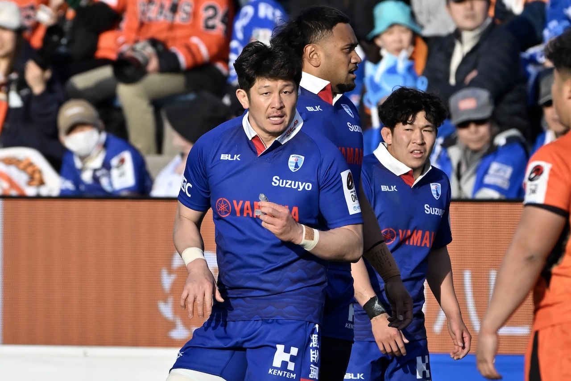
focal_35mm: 900
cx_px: 286
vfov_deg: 1.5
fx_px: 14272
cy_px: 190
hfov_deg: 2.3
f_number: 7.1
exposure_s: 1/2000
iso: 640
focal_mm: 600
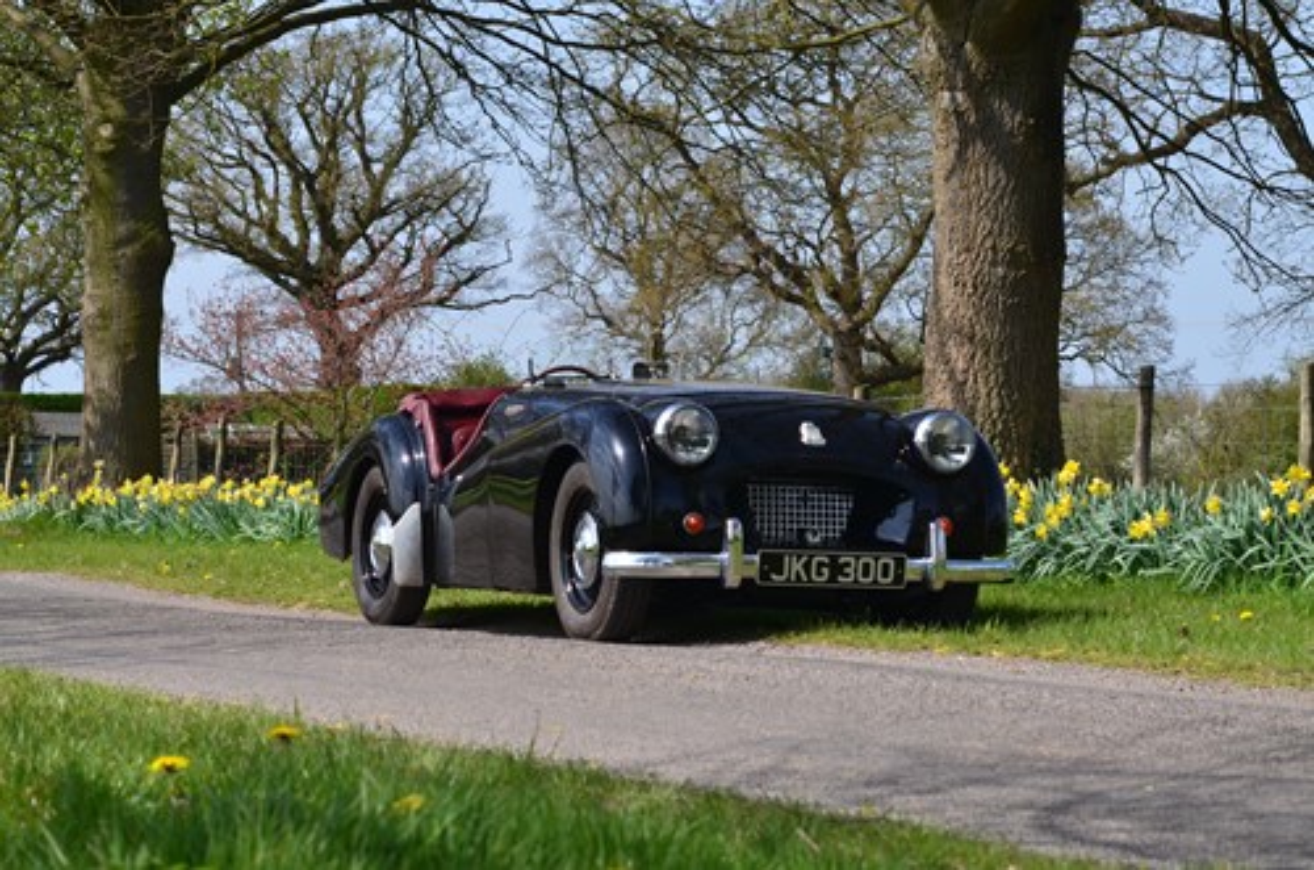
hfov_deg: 17.5
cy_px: 435
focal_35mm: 117
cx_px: 657
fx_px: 4261
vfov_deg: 11.7
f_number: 10
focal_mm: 78
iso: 200
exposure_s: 1/250
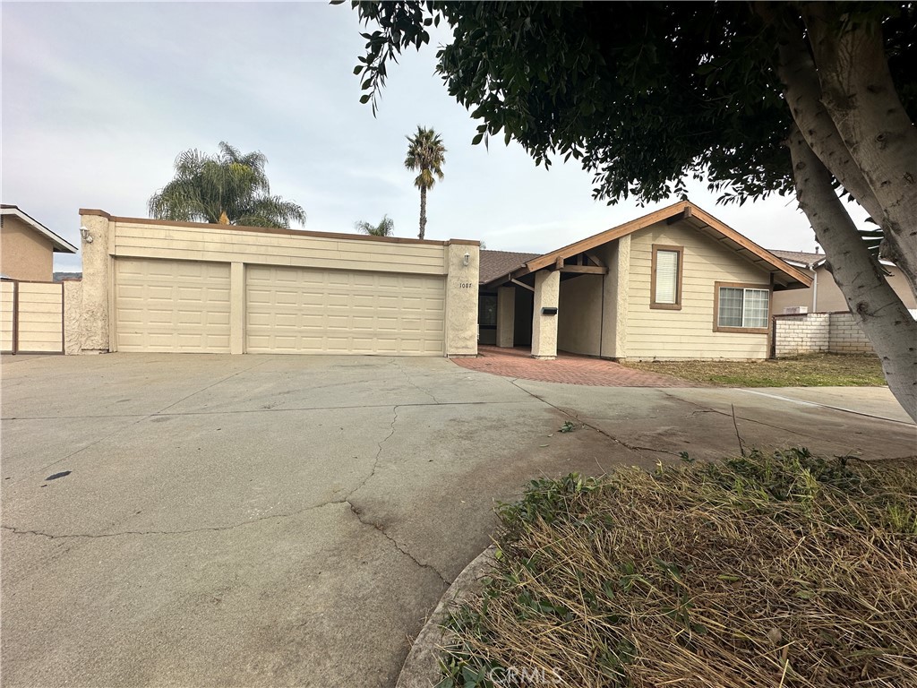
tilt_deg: -2.8
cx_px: 458
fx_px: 371
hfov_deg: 102.1
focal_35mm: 14
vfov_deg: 85.7
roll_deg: -1.7
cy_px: 344
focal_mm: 2.22
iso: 40
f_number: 2.2
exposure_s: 1/1319
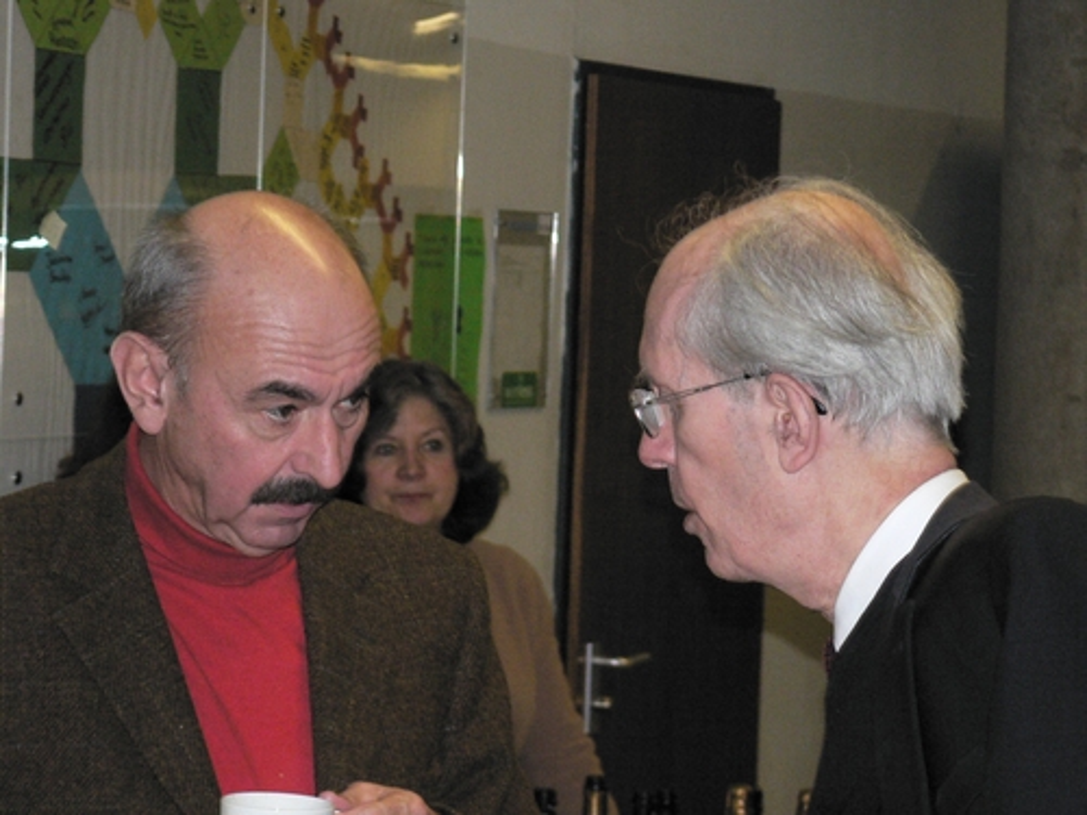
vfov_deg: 10.1
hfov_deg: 13.4
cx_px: 544
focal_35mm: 147
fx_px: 4616
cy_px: 408
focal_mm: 24.6
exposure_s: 1/60
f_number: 3.3
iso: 400
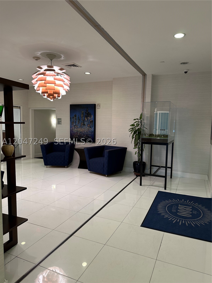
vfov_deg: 71.6
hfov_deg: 56.8
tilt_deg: -5.1
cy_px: 142
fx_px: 196
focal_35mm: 24
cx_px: 106
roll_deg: -1.7
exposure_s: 1/60
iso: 125
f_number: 1.78
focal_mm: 6.86
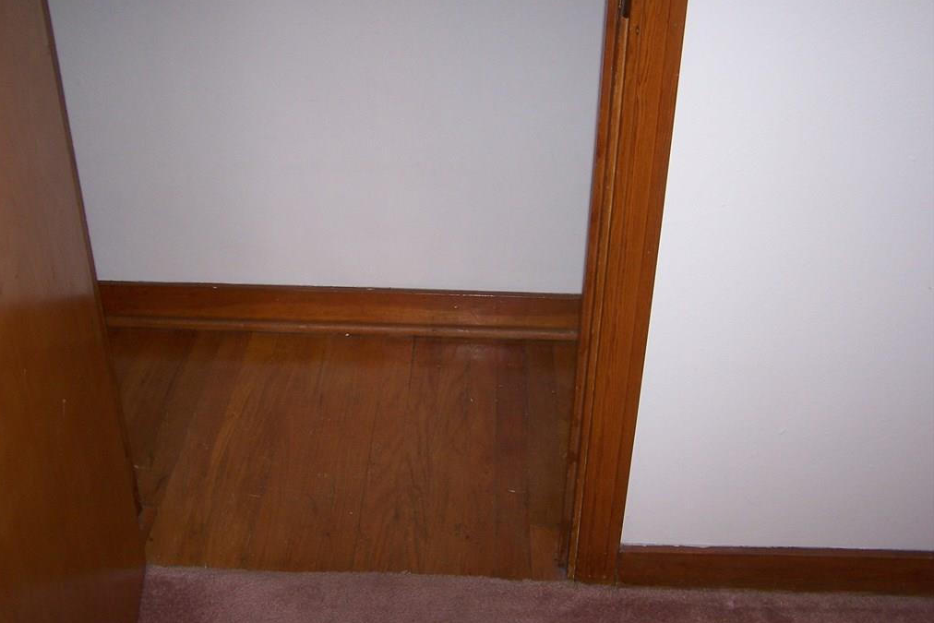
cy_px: 302
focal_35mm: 40
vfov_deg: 33.4
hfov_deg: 48.5
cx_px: 463
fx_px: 1038
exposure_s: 1/60
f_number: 2.8
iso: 140
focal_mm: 6.3
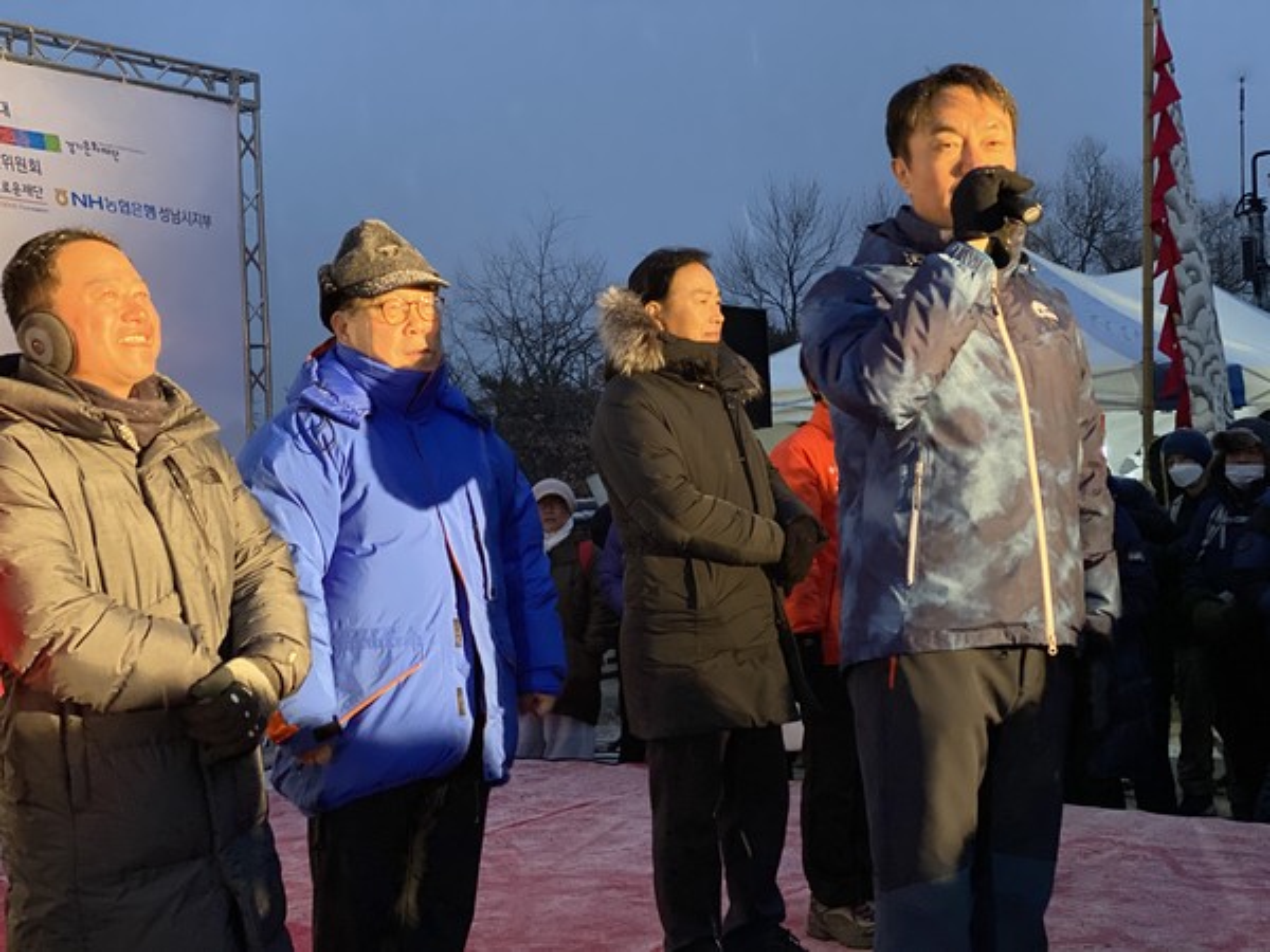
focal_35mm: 52
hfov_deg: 36.8
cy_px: 476
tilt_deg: -2.0
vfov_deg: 28.0
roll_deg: +1.3
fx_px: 1908
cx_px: 635
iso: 640
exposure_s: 1/40
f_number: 2
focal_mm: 6
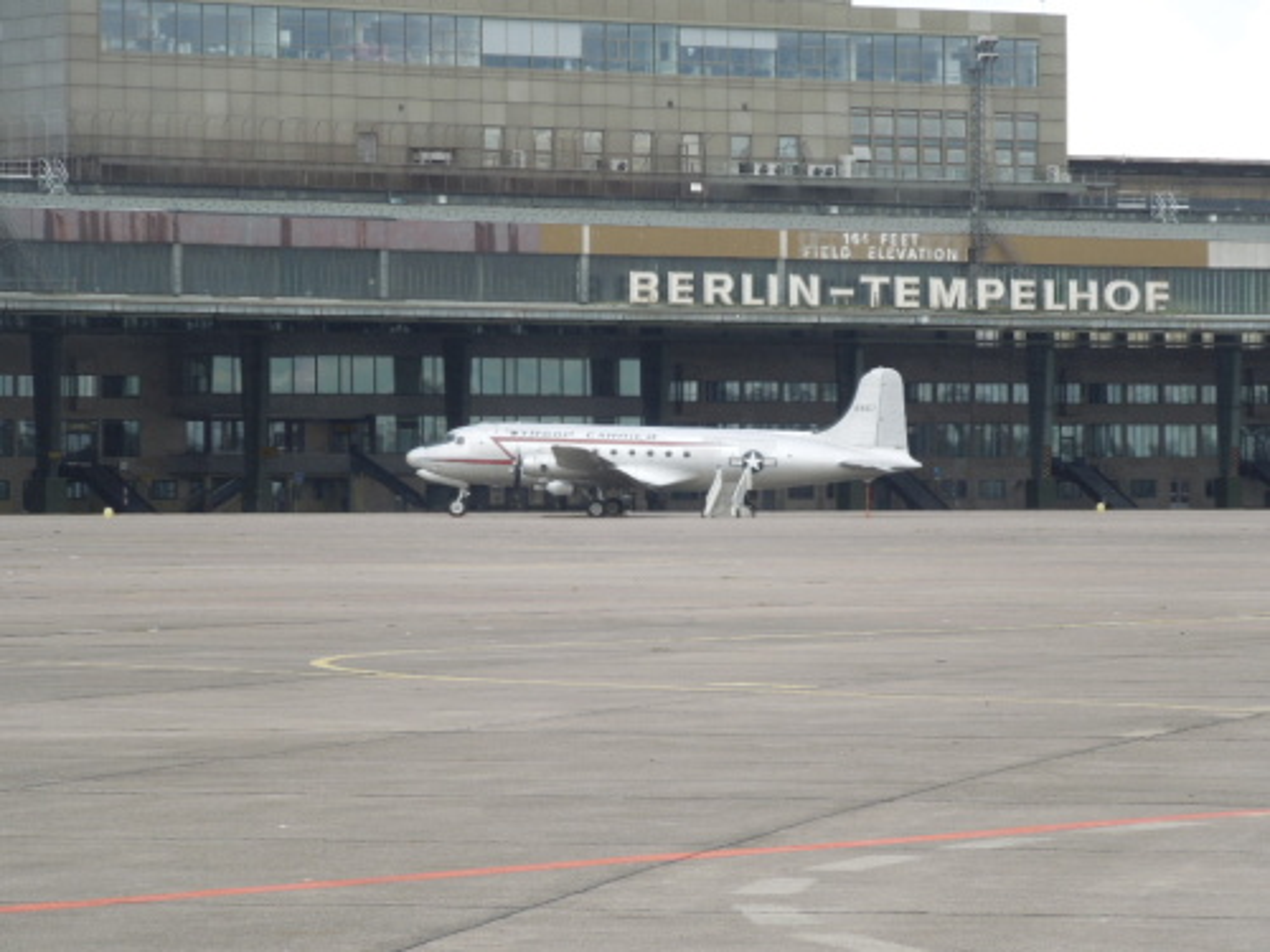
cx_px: 635
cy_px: 476
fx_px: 7007
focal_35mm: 191
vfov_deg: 7.8
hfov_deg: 10.4
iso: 110
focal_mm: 34.4
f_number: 5
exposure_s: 1/200
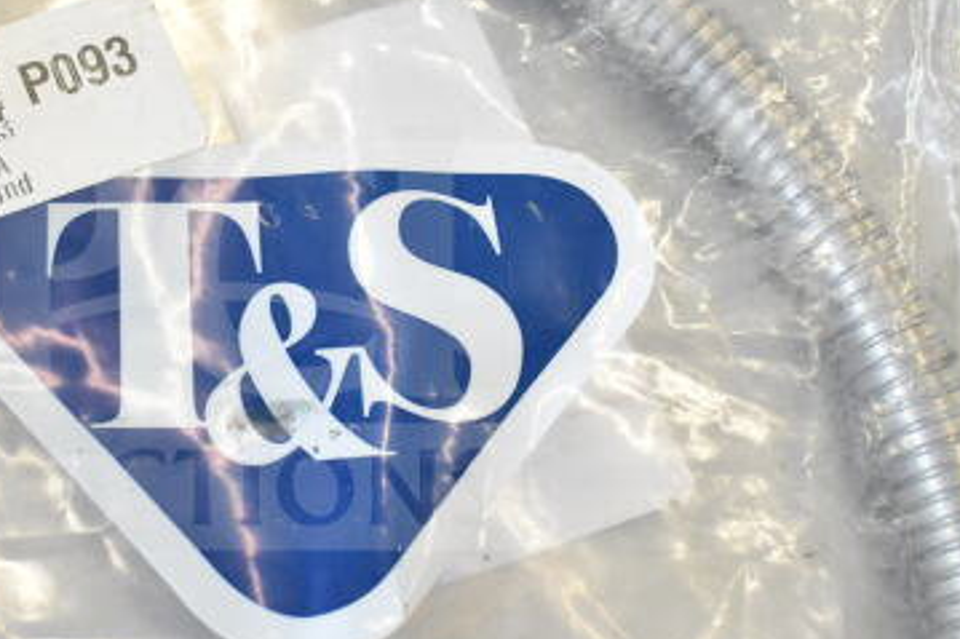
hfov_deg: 37.8
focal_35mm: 51
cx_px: 222
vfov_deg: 26.5
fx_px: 1359
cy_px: 338
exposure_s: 1/125
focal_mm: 20
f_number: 6.3
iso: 1600
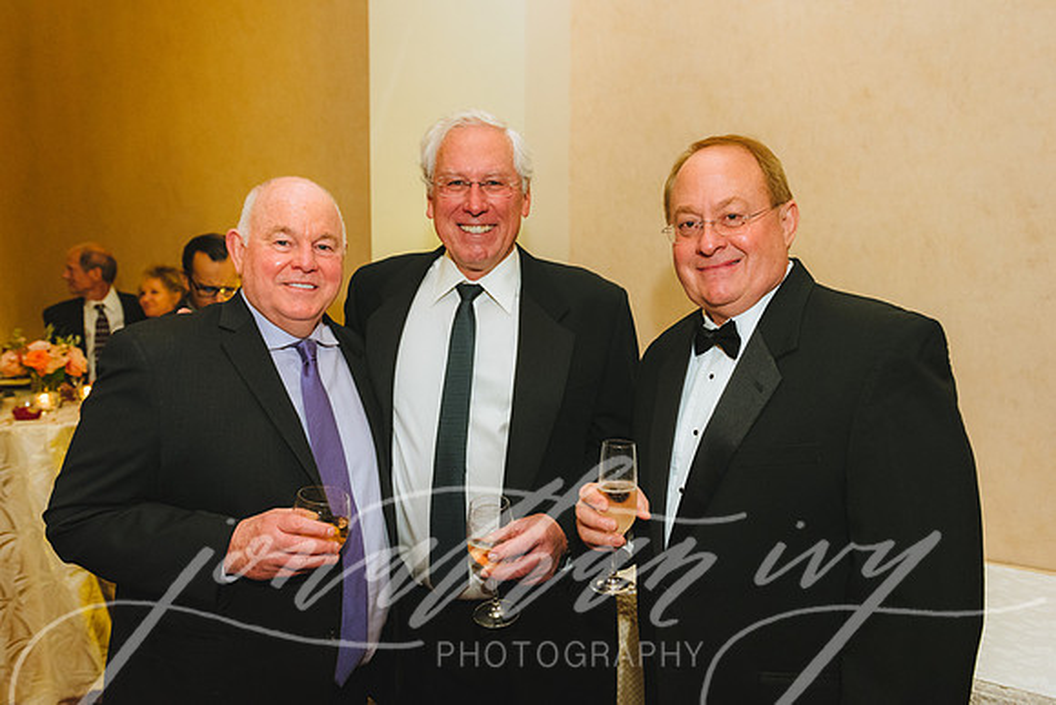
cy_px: 352
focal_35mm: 27
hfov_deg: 67.3
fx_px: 792
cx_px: 528
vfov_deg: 47.9
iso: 3200
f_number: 4
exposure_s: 1/125
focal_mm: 27
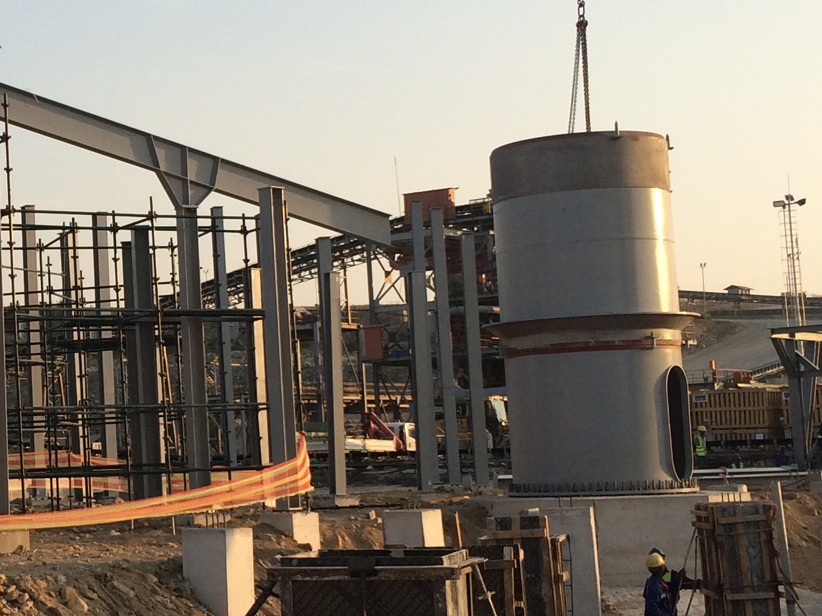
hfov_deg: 24.5
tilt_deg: +6.6
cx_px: 12
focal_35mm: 76
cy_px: 260
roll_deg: +3.8
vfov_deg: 19.4
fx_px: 1805
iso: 32
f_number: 2.2
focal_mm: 4.15
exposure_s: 1/838
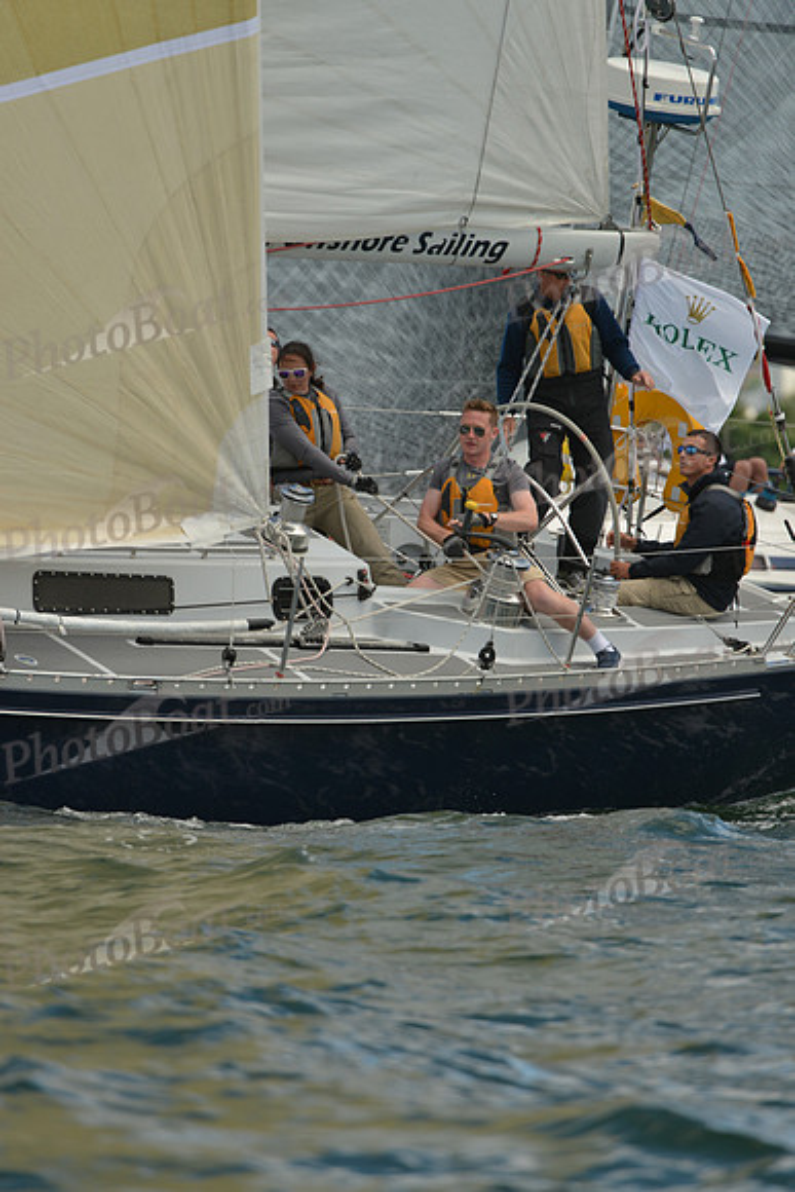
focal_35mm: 400
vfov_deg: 5.2
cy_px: 596
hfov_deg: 3.4
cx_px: 398
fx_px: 13241
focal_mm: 400
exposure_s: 1/800
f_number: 6.3
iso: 200
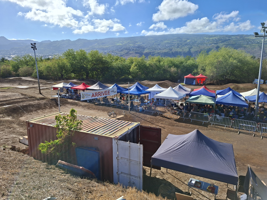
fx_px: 177
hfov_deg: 73.9
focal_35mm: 23
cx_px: 134
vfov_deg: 58.9
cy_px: 100
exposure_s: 1/3058
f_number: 1.8
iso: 50
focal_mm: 5.54
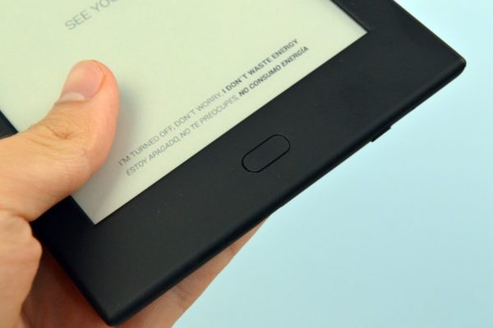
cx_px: 246
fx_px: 1129
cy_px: 164
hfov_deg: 24.6
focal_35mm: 82
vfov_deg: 16.5
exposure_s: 1/40
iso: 1600
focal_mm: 55
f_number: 10
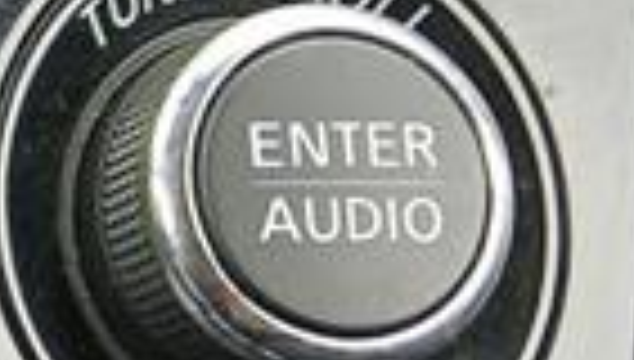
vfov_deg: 5.9
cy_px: 549
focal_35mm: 205
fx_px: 3453
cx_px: -1461
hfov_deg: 8.3
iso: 50
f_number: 1.8
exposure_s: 1/60
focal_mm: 3.98
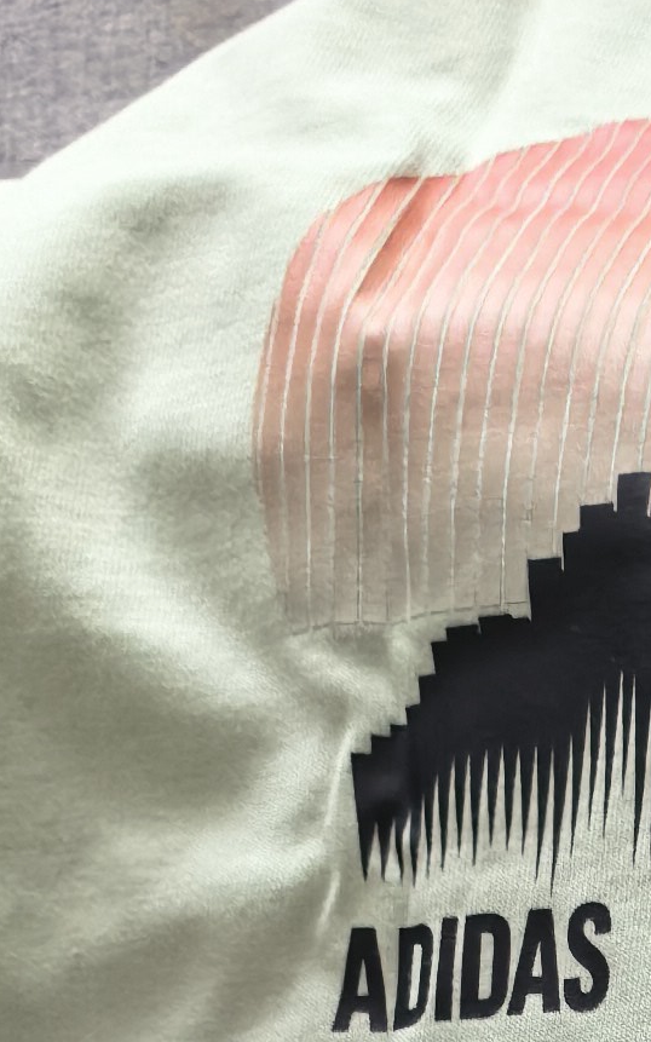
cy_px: 2088
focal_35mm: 121
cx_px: 1428
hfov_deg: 9.8
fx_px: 3435
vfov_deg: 14.4
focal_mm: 6.98
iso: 200
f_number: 2
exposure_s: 1/100
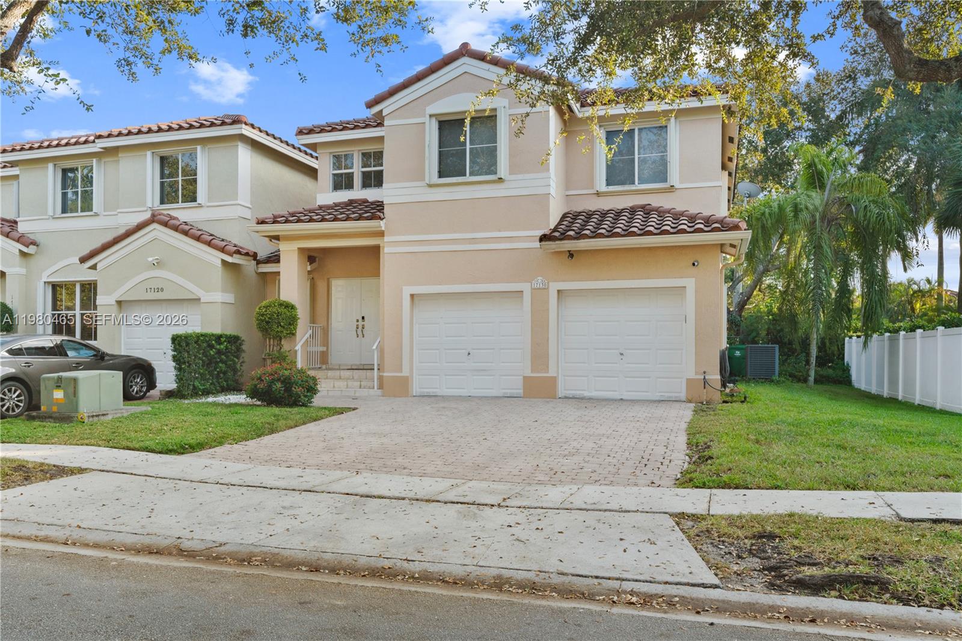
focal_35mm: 27
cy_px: 320
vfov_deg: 47.9
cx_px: 481
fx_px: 721
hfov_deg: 67.4
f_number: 9
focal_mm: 18
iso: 400
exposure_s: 1/125
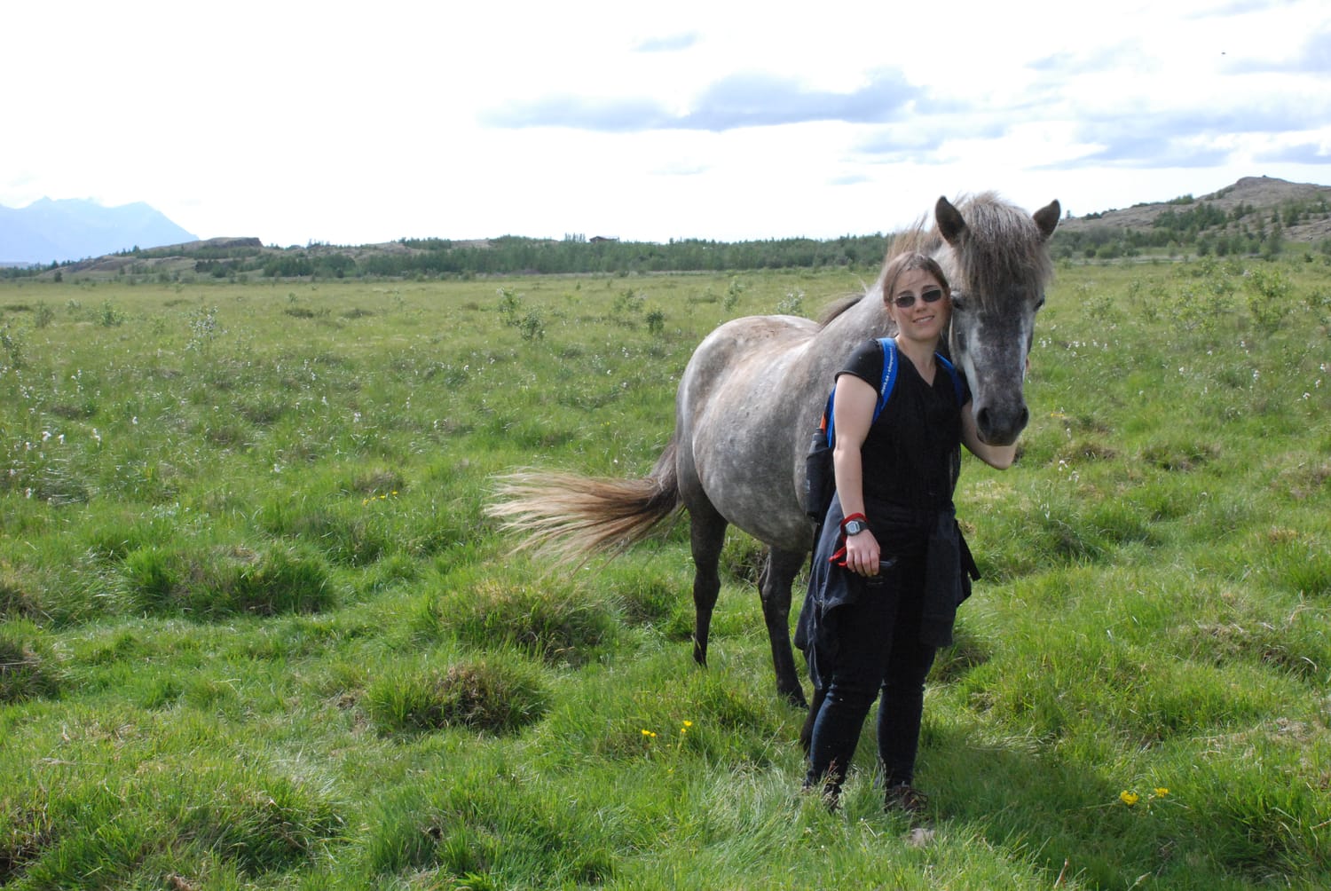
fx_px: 2110
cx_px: 666
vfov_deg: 23.8
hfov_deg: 35.0
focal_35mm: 57
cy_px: 446
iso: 1600
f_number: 13
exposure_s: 1/640
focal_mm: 38
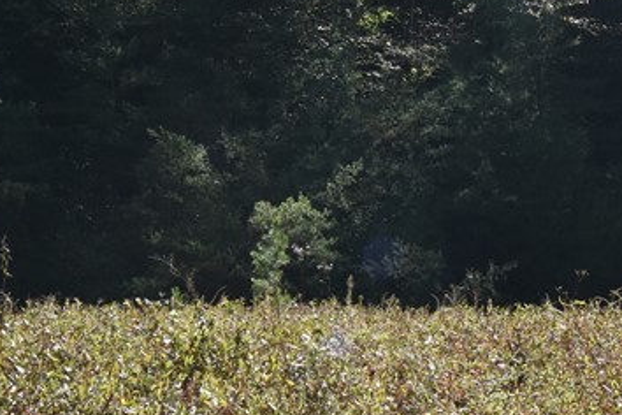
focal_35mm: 92
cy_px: 118
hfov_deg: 22.0
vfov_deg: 14.8
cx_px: 450
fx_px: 1589
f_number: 8
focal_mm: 20
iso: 500
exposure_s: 1/500
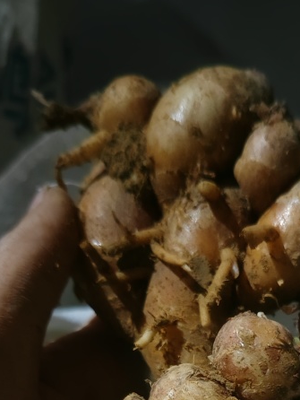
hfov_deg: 26.0
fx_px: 635
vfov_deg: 31.0
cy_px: 443
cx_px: 247
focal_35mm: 55
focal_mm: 5.25
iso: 6400
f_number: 1.8
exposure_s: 1/10
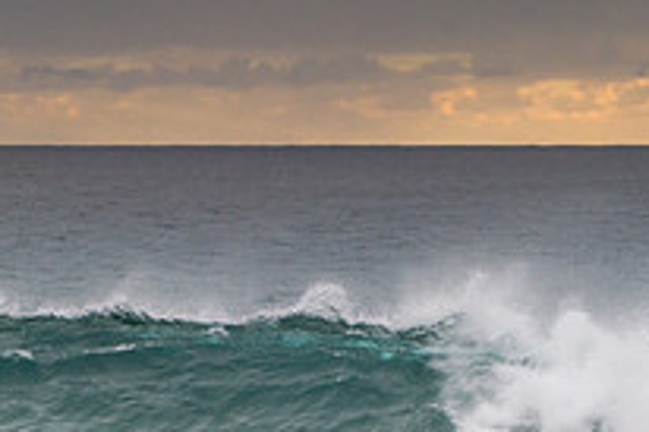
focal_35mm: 202
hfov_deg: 10.2
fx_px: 3639
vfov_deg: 6.8
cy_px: 432
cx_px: 221
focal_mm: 70
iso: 1000
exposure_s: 1/50
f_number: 5.6
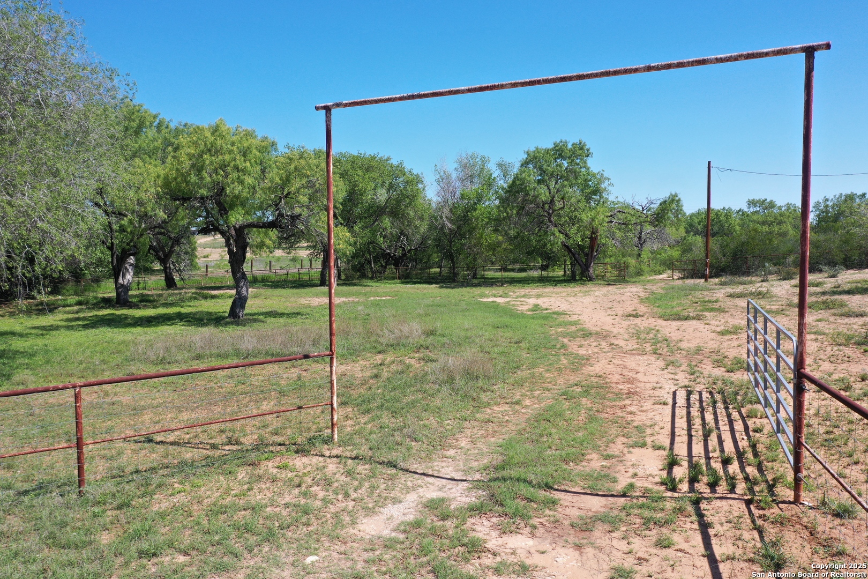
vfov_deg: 46.4
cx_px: 434
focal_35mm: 28
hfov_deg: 65.5
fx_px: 675
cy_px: 290
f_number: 5.6
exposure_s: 1/320
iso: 100
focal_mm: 10.26
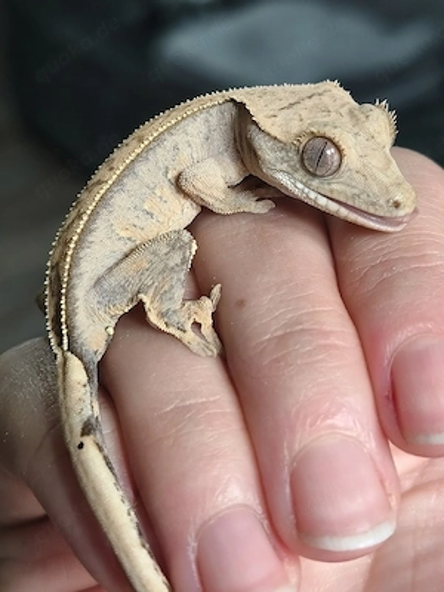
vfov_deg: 41.2
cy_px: 296
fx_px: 787
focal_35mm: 46
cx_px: 222
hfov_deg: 31.5
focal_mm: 6.06
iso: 500
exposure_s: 1/50.3
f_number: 1.7
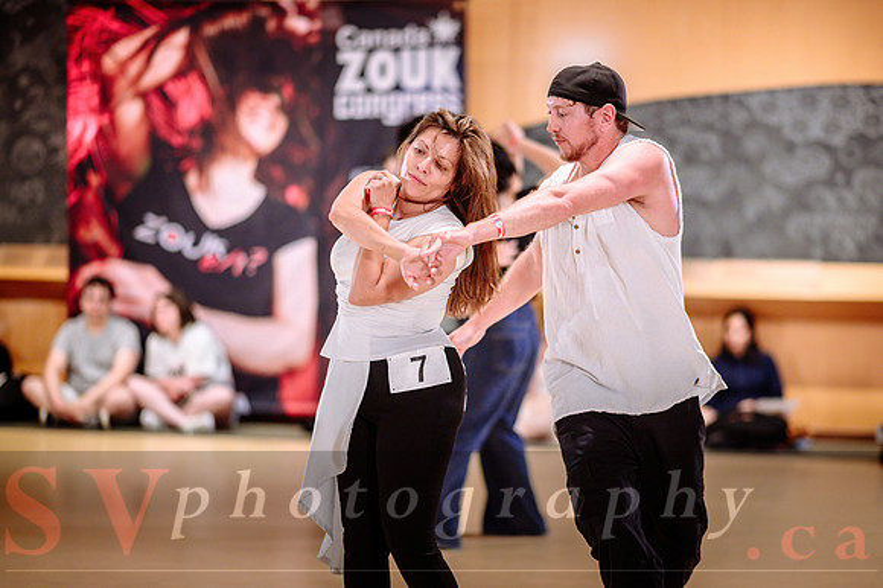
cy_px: 305
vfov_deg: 11.7
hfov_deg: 17.4
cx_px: 493
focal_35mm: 117
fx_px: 2877
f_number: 1.4
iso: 1000
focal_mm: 105
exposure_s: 1/400
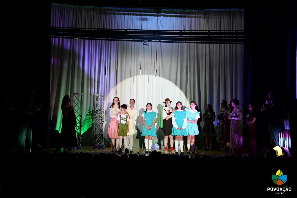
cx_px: 148
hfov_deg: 41.1
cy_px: 99
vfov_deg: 28.1
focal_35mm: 48
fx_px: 396
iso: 1600
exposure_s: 1/125
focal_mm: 32
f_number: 4.2
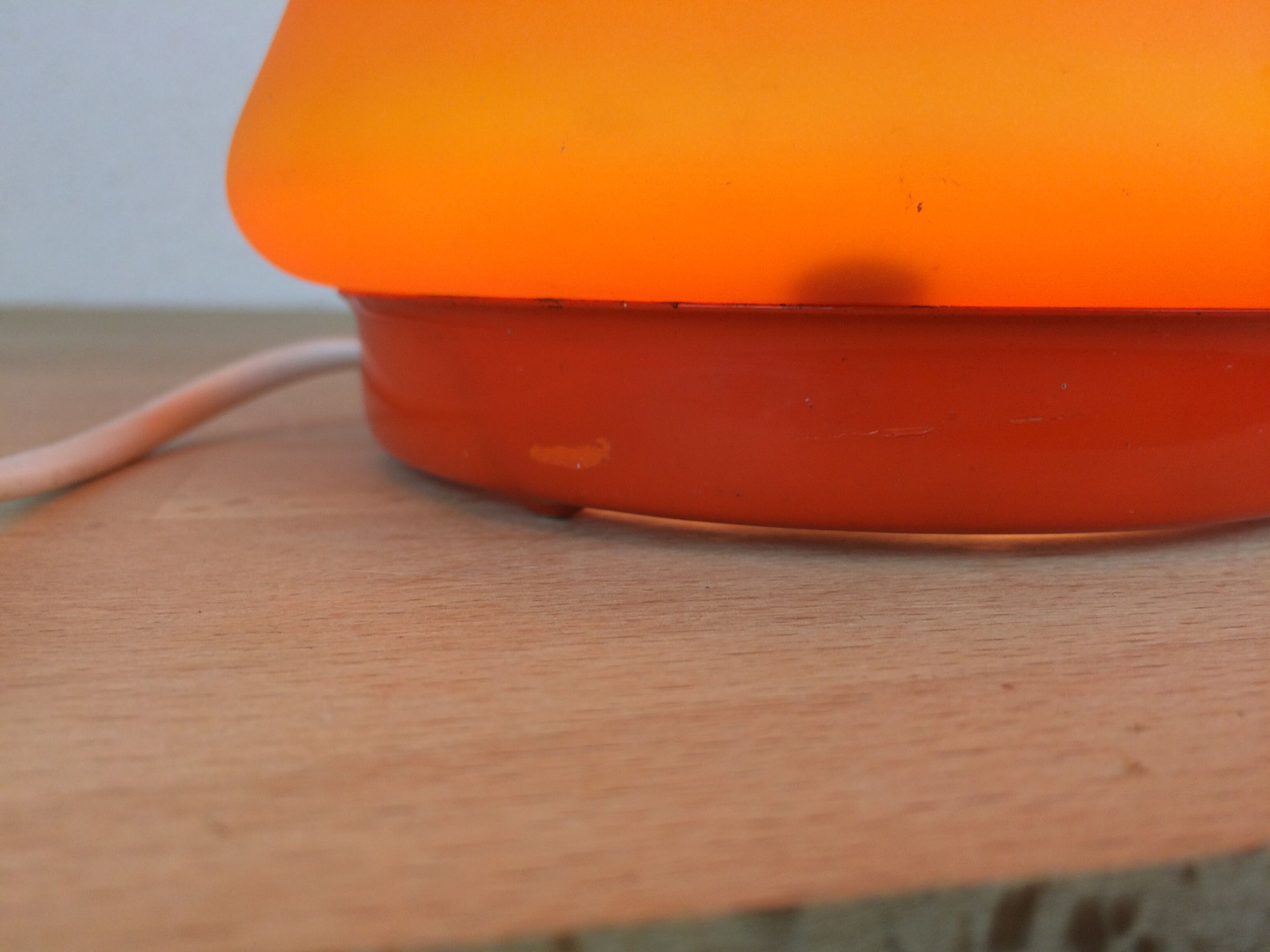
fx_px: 1064
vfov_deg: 48.2
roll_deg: -0.2
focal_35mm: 29
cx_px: 635
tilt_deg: -7.9
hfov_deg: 61.7
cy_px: 476
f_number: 2.2
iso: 64
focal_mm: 4.15
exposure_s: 1/100
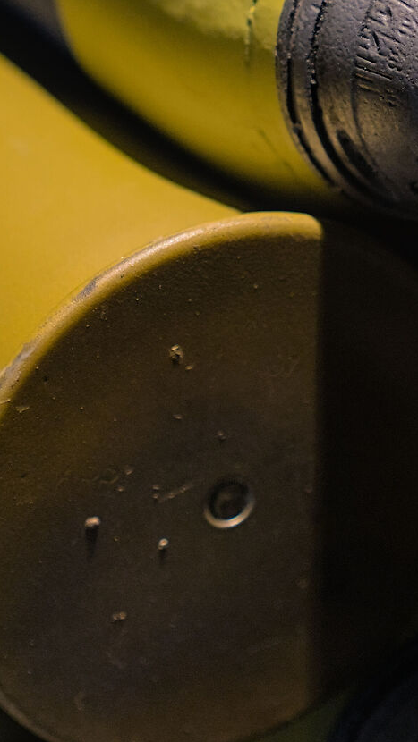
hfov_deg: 11.4
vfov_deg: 19.8
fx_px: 2088
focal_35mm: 106
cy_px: 69
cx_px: 228
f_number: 3.2
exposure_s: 1/40
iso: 1000
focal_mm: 35
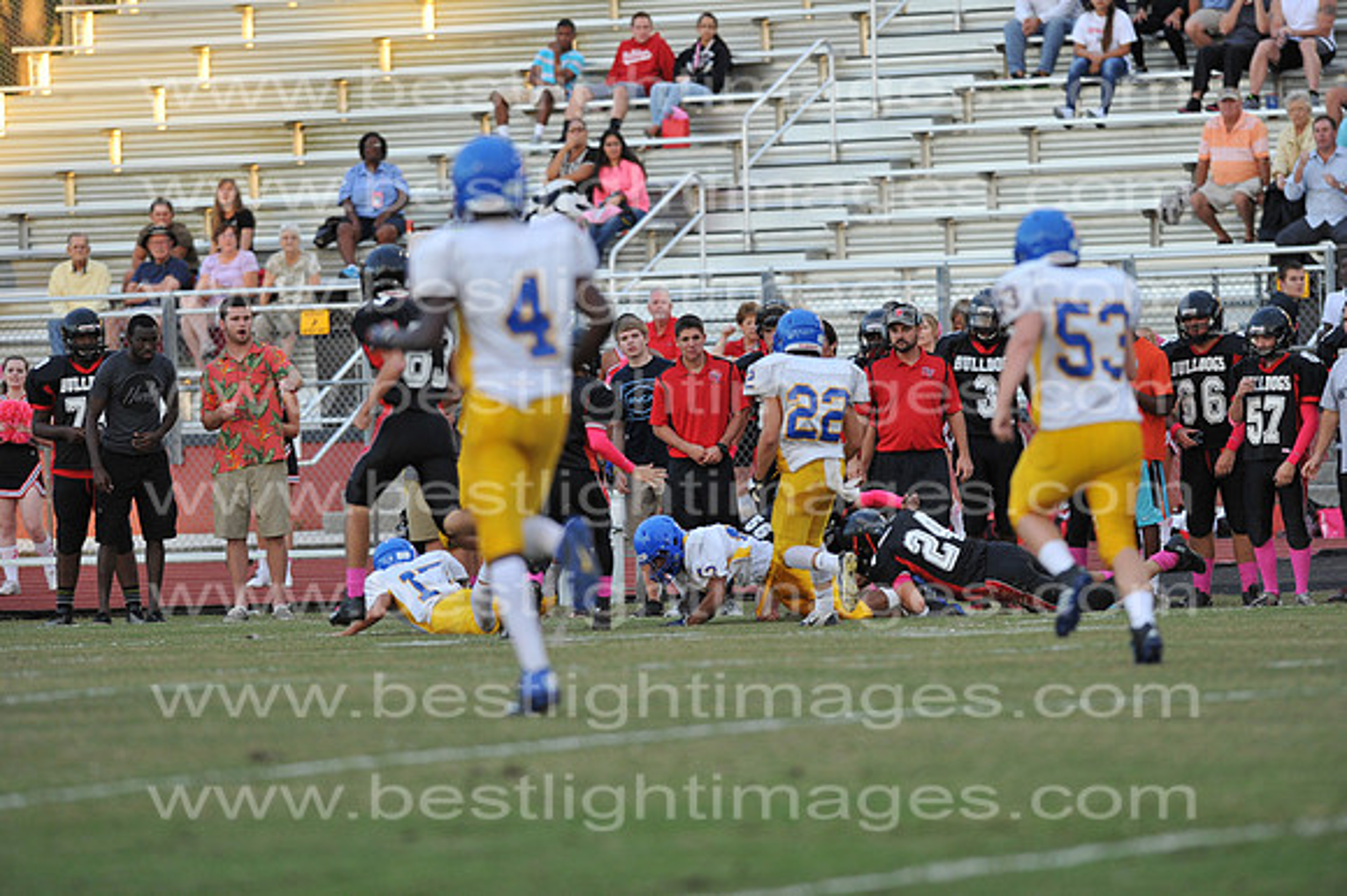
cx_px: 674
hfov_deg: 6.9
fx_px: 11218
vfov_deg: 4.6
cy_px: 448
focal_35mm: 300
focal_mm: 300
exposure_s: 1/1000
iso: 1600
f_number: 4
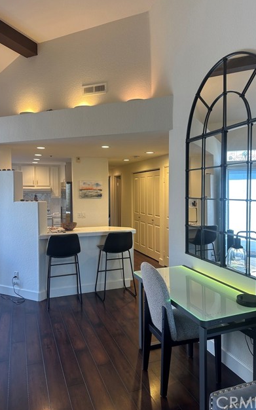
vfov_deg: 70.4
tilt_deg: -2.5
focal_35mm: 26
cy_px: 202
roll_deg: -0.3
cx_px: 137
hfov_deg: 47.5
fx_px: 290
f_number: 1.78
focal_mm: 6.86
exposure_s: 1/120
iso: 100
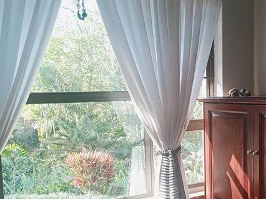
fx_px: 361
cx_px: 188
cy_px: 131
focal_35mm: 47
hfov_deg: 39.7
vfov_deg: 30.6
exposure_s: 1/50
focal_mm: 4.7
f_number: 1.7
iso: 160
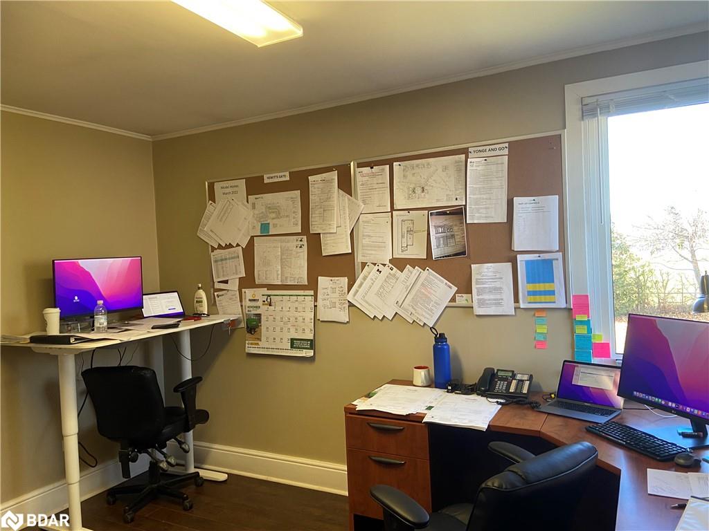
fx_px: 533
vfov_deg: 53.1
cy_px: 266
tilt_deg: +1.6
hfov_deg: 67.3
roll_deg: +2.0
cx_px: 354
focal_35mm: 26
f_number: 1.8
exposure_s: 1/60
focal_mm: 4.25
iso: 100
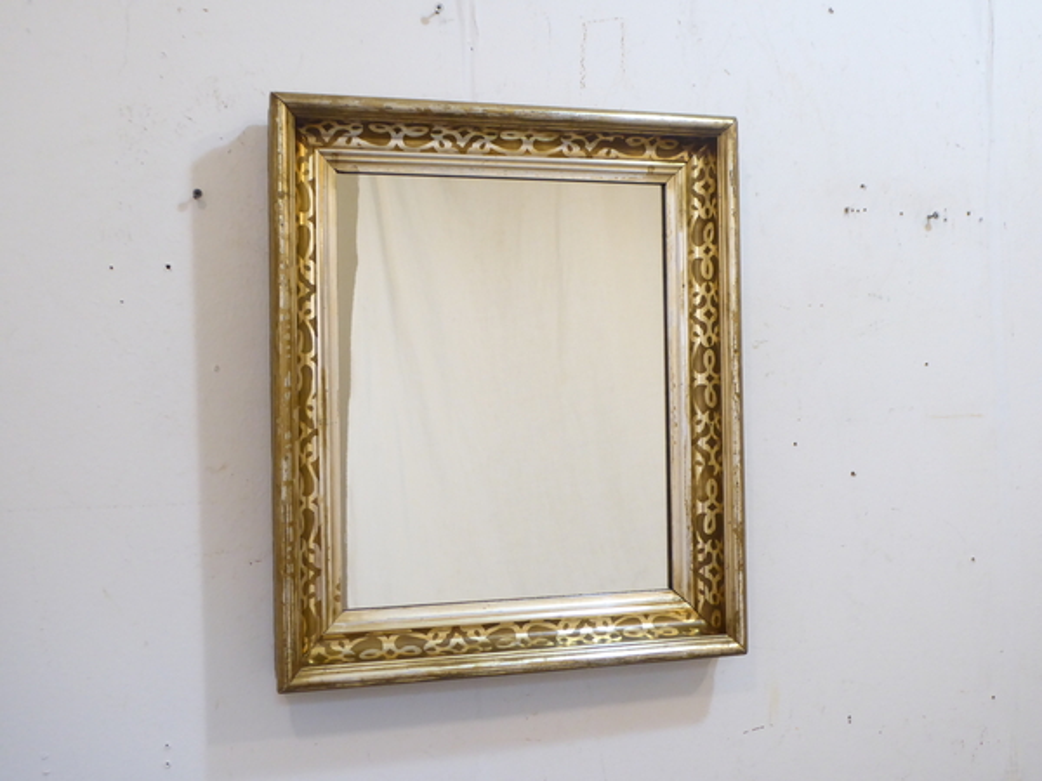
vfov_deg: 31.5
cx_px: 521
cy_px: 390
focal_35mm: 46
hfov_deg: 41.2
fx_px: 1385
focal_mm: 7.8
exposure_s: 1/20
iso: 400
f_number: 3.9
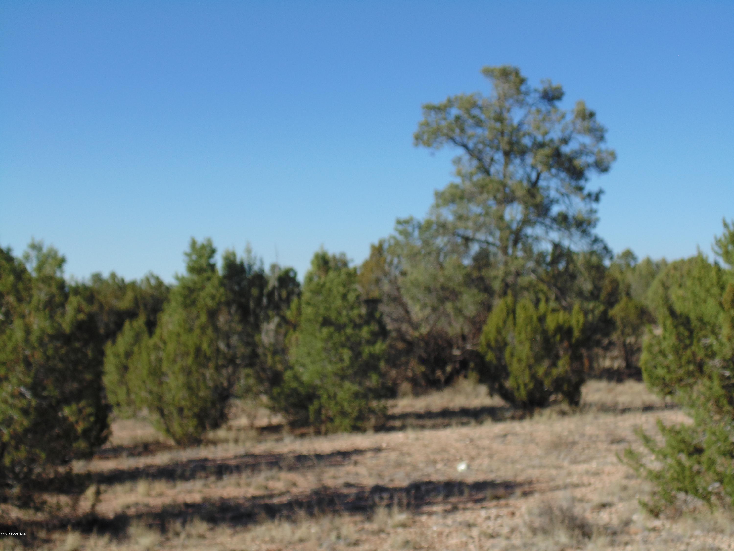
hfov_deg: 36.2
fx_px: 1124
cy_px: 276
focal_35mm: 53
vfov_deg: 27.5
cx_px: 367
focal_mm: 9.5
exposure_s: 1/640
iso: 80
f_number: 3.9
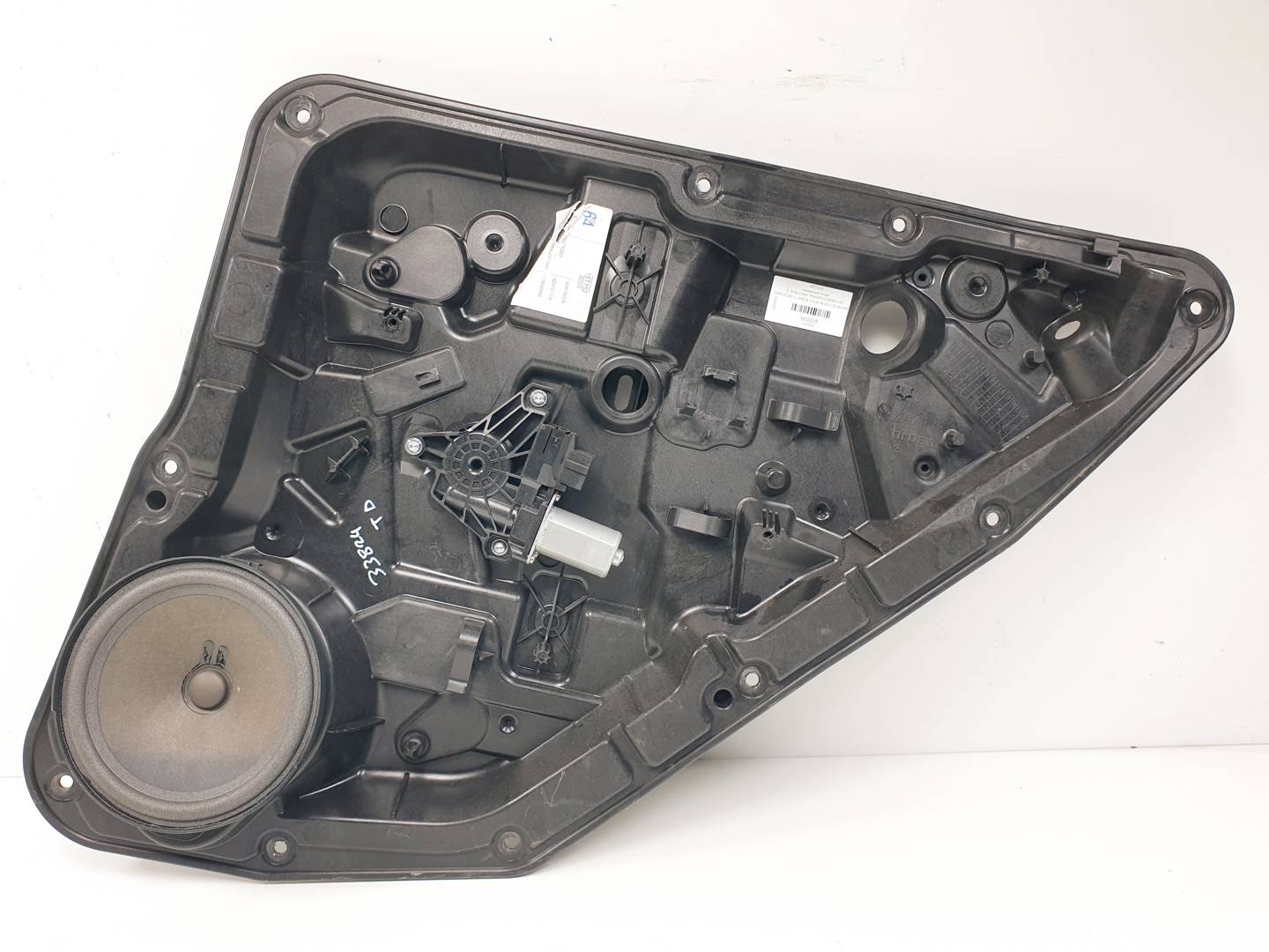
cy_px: 476
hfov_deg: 67.3
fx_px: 953
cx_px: 634
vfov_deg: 53.1
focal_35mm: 26
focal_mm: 4.3
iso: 50
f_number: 2.4
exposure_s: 1/128
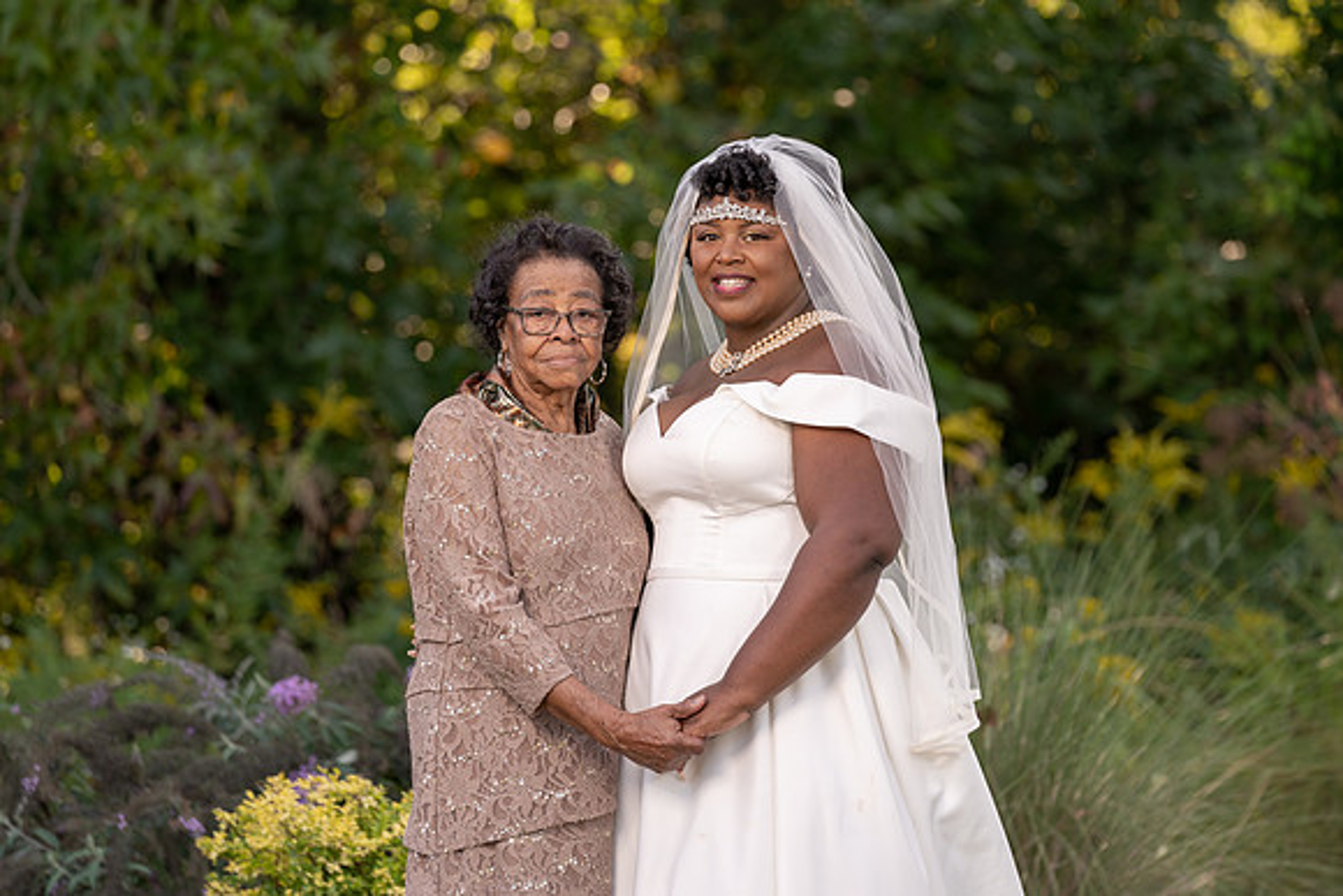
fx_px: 7646
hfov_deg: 10.0
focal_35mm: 205
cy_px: 438
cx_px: 692
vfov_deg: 6.7
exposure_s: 1/200
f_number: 4
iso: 100
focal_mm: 198
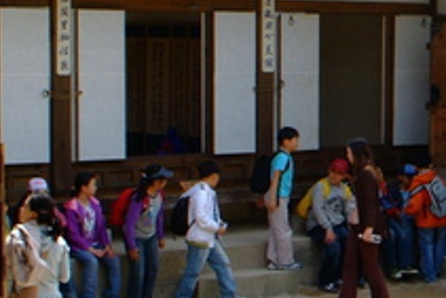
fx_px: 1723
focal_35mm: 139
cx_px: 570
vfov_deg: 9.9
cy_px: 213
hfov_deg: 14.2
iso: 400
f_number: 13
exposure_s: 1/90
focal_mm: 28
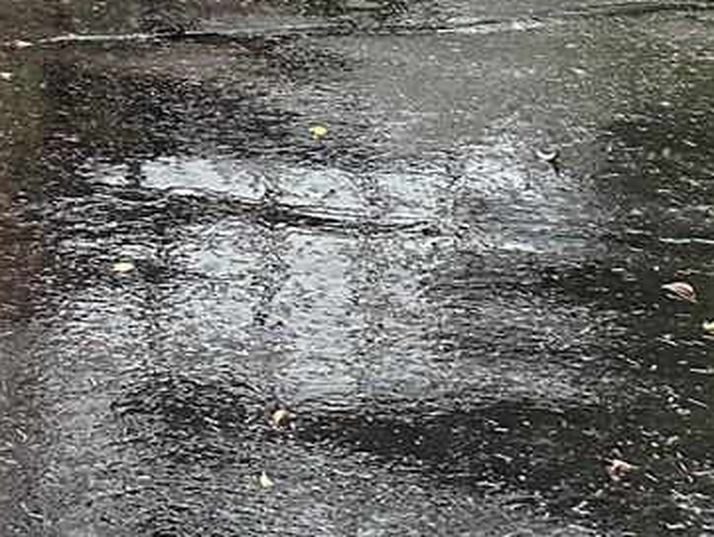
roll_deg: +3.4
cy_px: -456
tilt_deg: -0.2
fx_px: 2188
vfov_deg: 12.6
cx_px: -682
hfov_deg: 15.2
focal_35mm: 106
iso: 250
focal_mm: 6.86
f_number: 1.78
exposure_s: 1/114
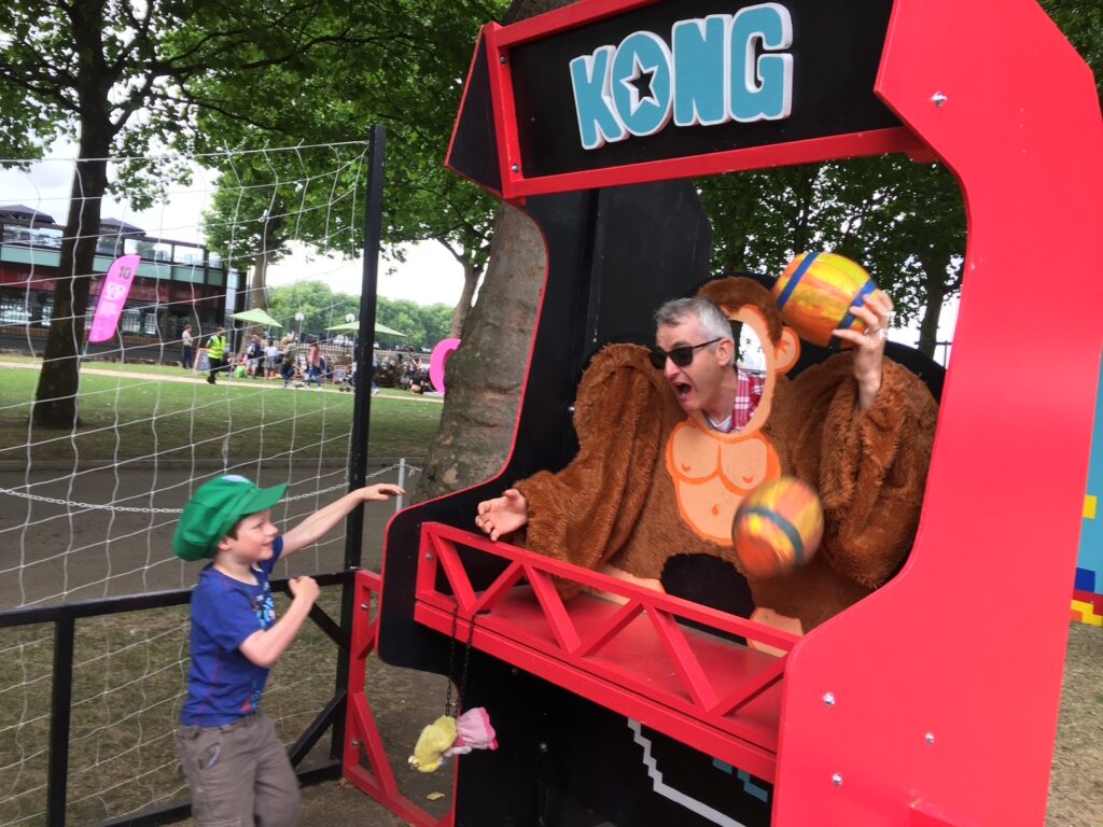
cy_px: 414
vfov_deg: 48.2
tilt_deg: -4.1
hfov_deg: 61.7
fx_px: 924
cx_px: 552
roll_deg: -5.6
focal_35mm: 29
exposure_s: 1/122
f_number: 2.2
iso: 32
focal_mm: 4.15
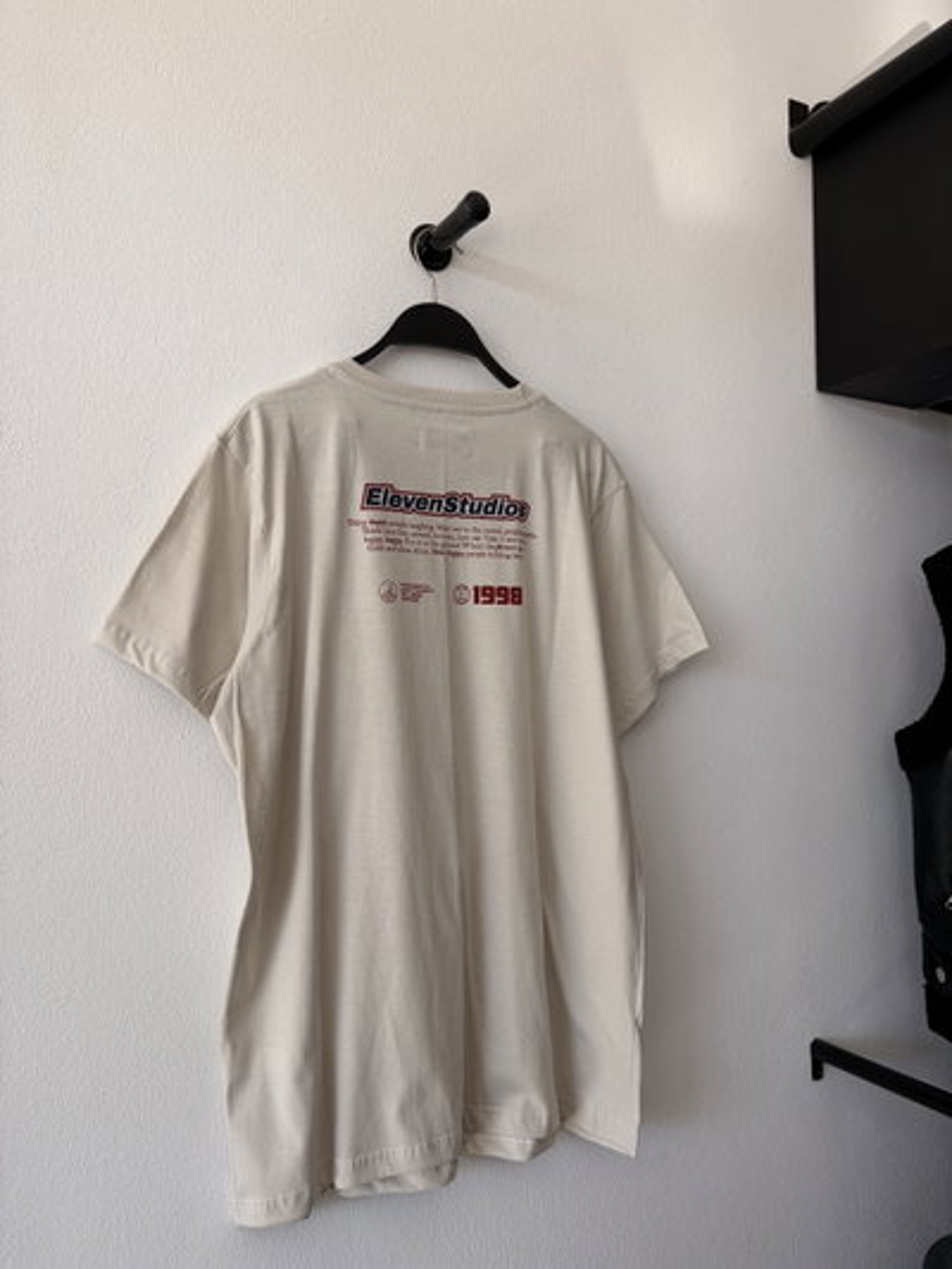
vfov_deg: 67.3
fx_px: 953
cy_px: 634
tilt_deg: +3.0
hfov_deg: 53.1
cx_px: 476
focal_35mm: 26
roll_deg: +0.1
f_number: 1.6
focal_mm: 5.96
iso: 32
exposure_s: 1/147
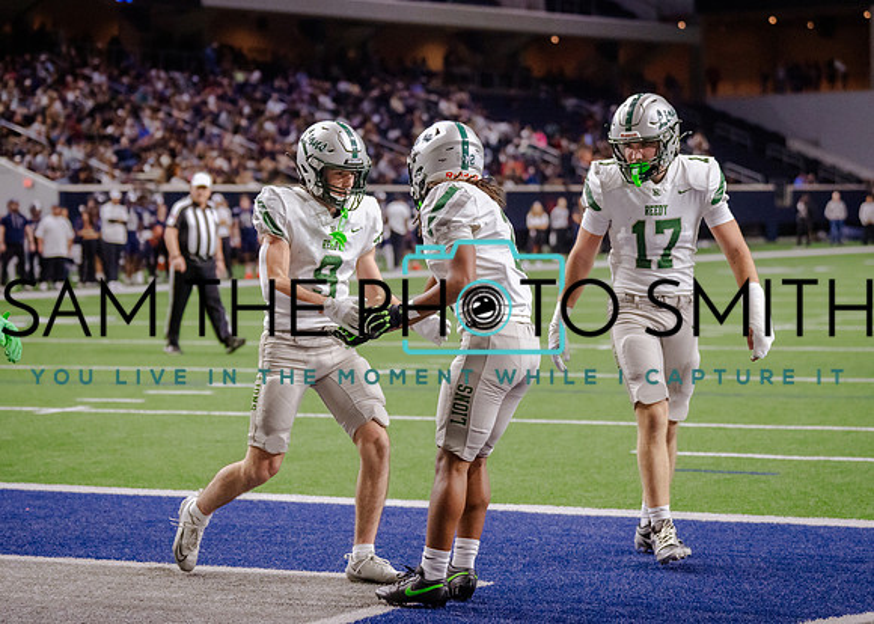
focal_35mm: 108
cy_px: 280
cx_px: 397
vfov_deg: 13.3
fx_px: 2669
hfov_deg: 18.6
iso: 3200
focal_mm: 77
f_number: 2.8
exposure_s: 1/1250
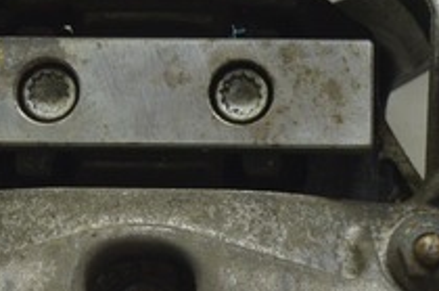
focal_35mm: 249
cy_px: 181
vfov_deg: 5.5
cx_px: 142
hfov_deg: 8.3
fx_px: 3030
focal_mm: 34
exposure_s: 1/20
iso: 400
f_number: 5.6
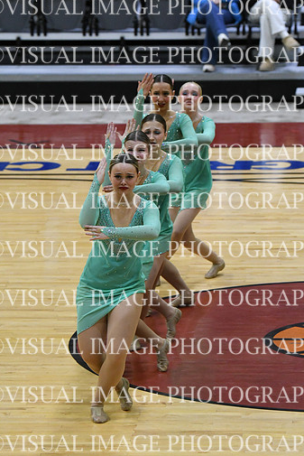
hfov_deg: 6.1
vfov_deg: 9.2
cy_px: 225
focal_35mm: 224
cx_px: 161
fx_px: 2835
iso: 5000
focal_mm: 130
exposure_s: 1/500
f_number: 4
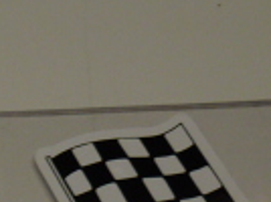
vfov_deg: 11.6
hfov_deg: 15.6
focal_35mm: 115
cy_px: 402
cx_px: -152
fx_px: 899
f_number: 3.3
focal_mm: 4.3
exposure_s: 1/125
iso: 100
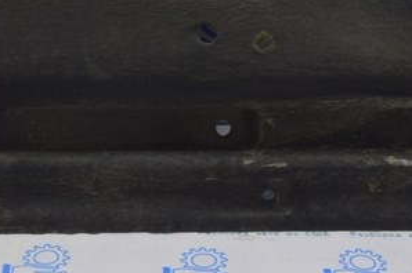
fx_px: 1177
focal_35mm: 103
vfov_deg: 12.4
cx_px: 73
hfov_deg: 19.6
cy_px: -183
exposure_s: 1/25
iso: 400
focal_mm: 20
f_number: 5.6
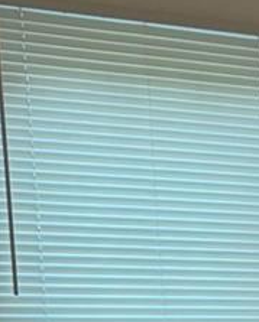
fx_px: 1540
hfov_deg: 8.4
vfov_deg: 11.1
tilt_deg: -8.4
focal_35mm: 161
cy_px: 596
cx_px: 728
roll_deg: +0.4
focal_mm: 6.76
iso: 125
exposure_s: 1/120
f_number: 1.78
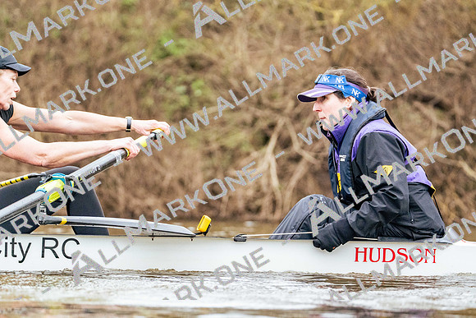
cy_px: 159
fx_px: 4245
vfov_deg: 4.3
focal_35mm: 321
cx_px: 238
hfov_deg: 6.4
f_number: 6.3
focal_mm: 321
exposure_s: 1/2000
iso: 10000
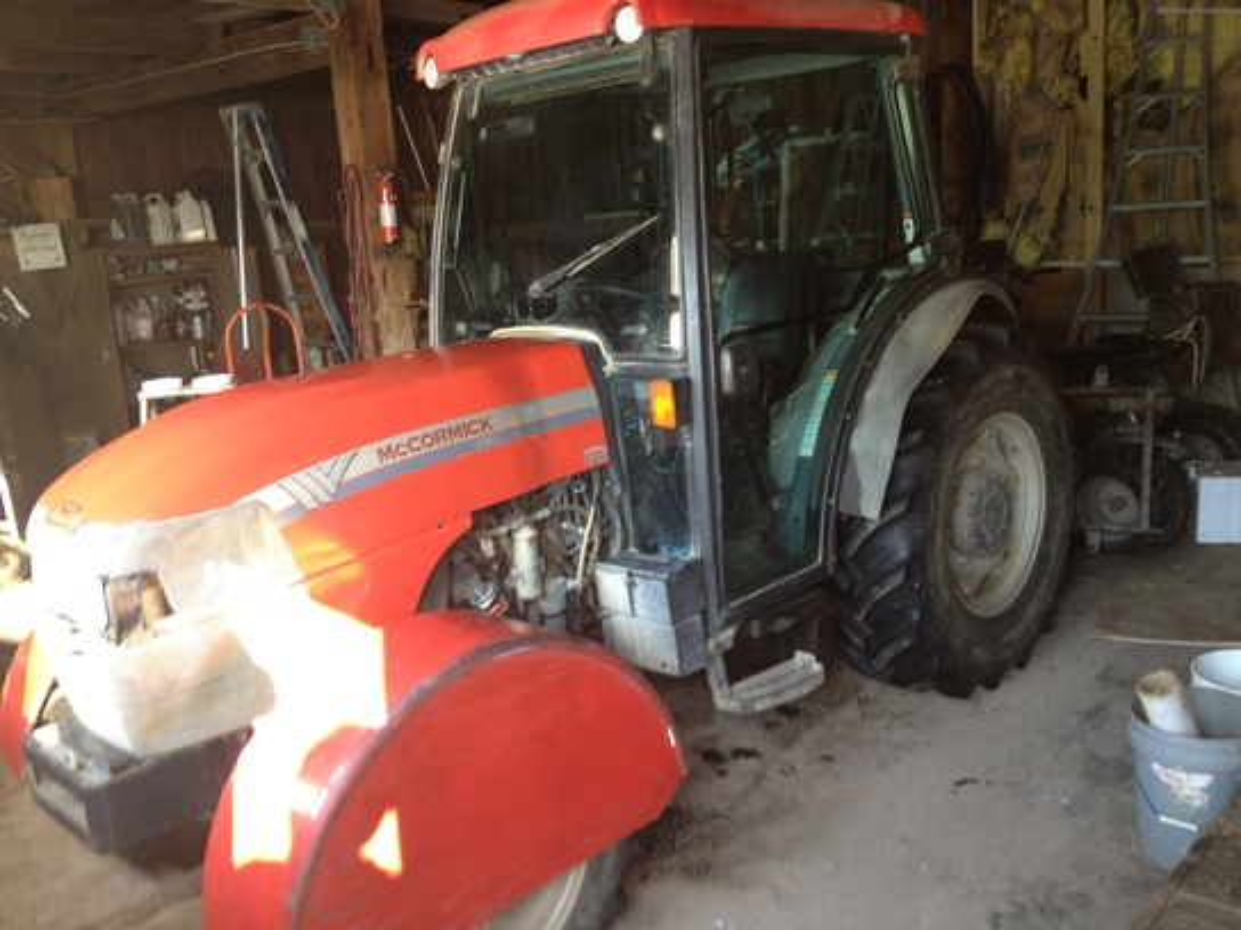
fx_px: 1255
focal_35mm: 35
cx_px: 620
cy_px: 465
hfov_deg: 52.6
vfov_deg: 40.7
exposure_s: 1/20
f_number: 2.4
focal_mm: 4.28
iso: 100
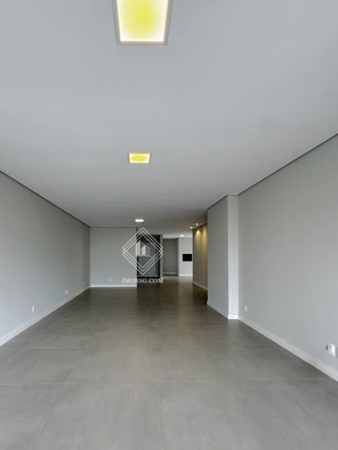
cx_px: 143
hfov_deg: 74.2
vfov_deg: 90.5
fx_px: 221
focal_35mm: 17
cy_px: 255
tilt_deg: +0.3
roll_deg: +0.1
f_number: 2.2
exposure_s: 1/99
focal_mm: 2.22
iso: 64
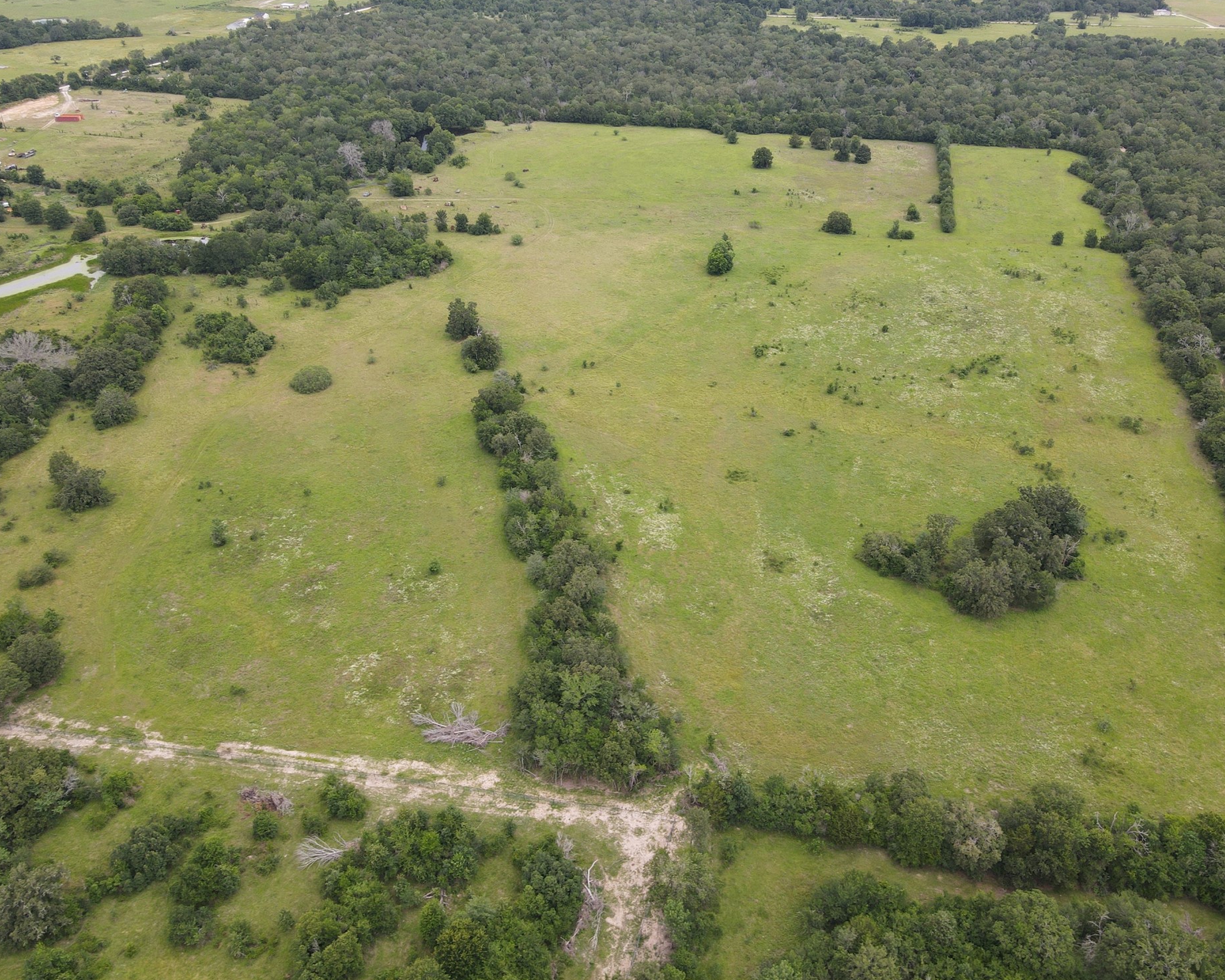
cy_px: 471
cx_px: 655
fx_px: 943
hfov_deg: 66.0
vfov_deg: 54.9
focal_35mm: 26
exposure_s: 1/80
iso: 100
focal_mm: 4.5
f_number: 2.8
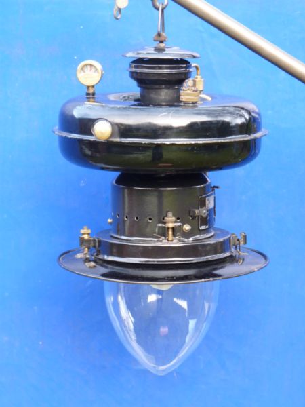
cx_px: 152
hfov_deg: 11.5
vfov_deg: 15.3
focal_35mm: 129
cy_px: 204
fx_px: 1515
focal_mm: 23
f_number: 3.6
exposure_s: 1/40
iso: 250
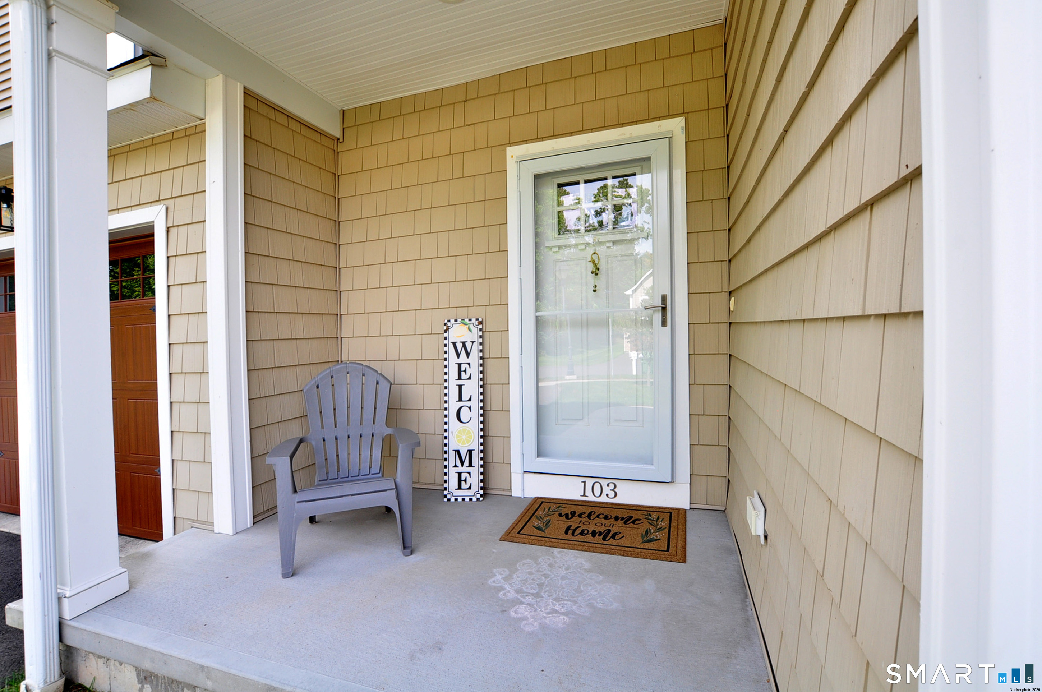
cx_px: 521
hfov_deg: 100.5
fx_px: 434
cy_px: 346
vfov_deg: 77.2
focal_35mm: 15
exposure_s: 1/60
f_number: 8
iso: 250
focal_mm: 10
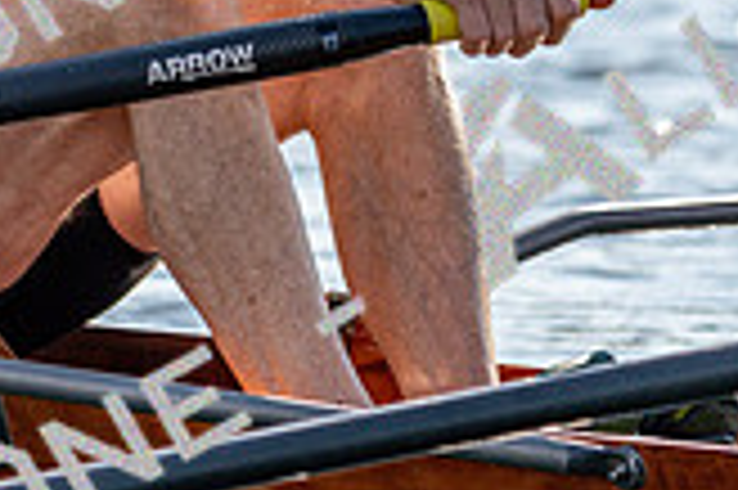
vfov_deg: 1.9
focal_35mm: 707
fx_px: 14479
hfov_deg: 2.9
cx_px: 76
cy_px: -137
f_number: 5.6
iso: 250
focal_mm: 200
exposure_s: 1/1600
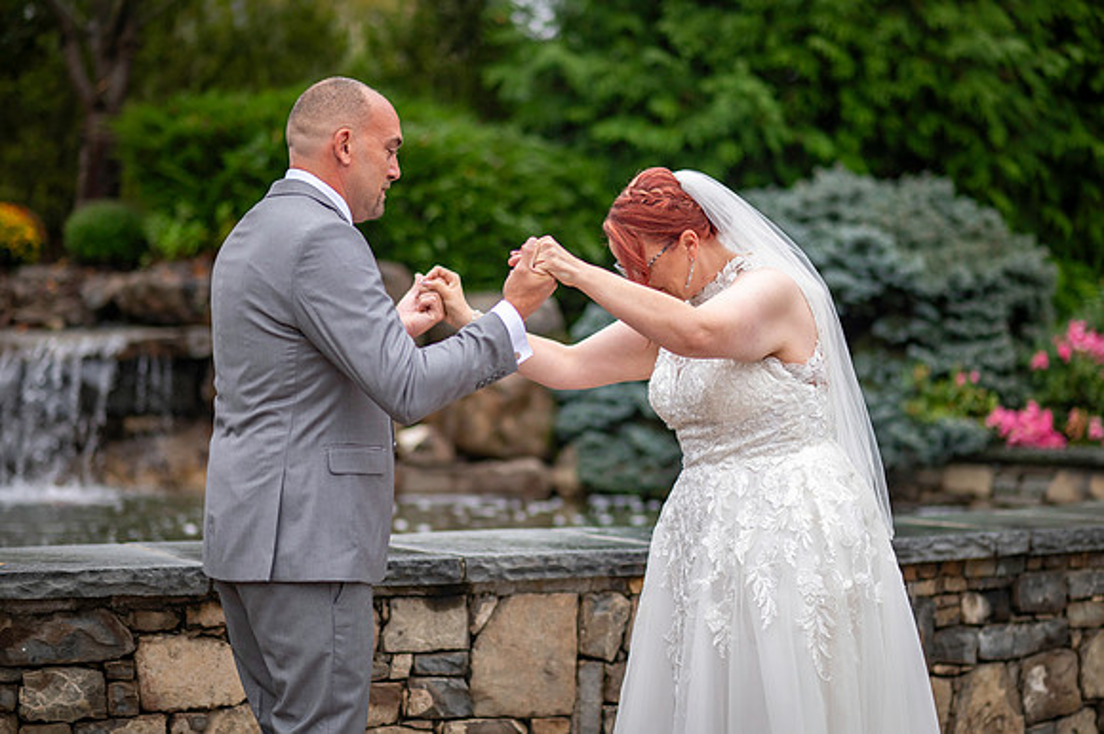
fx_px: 2605
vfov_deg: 16.1
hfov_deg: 23.9
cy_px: 367
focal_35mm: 85
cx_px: 552
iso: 640
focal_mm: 85
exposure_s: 1/3200
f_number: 2.2
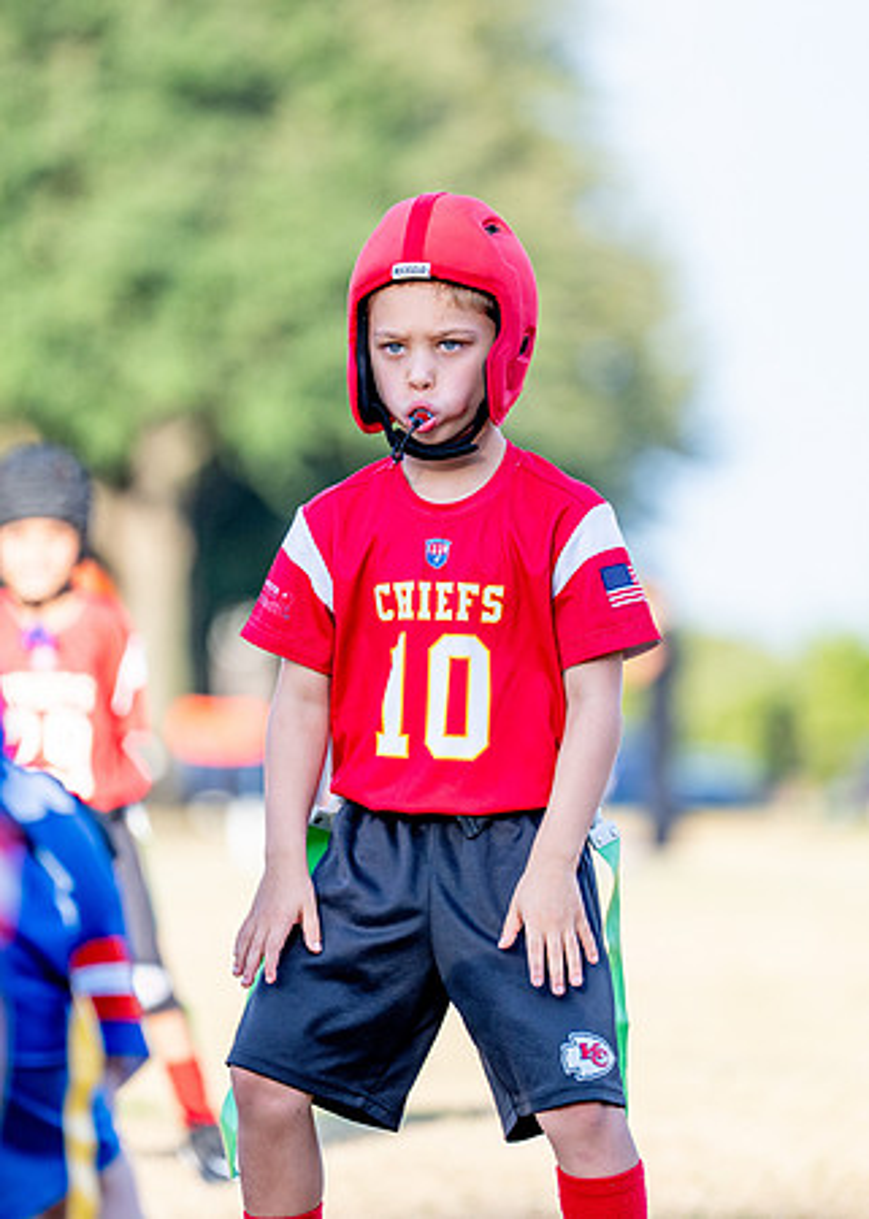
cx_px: 399
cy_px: 549
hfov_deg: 4.4
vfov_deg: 6.2
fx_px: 11266
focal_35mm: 326
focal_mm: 200
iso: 250
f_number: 2.8
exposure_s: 1/1600
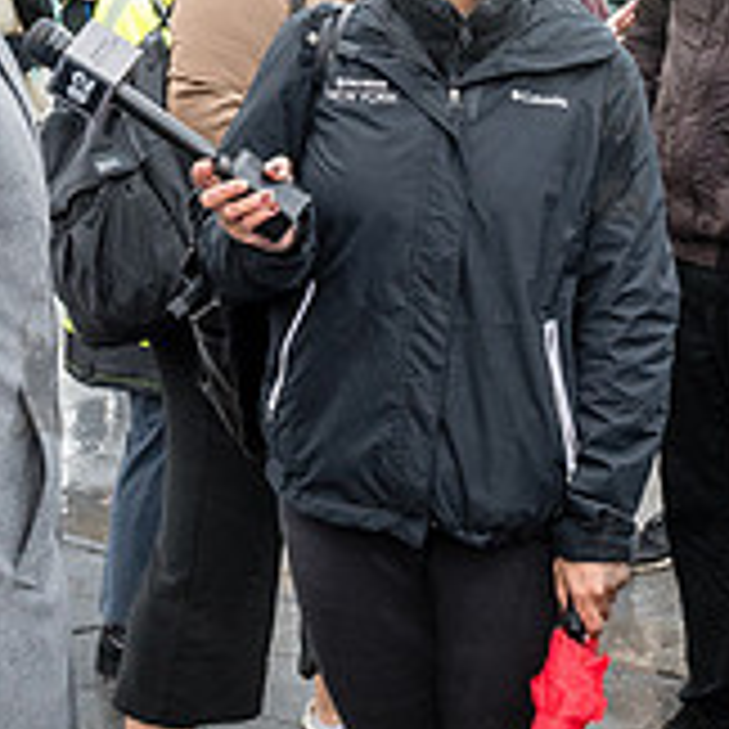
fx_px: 2121
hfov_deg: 19.5
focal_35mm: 89
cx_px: 331
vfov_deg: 19.2
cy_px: 111
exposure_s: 1/200
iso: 500
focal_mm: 24
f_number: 5.6
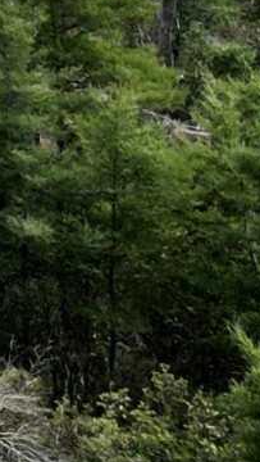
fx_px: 2728
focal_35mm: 223
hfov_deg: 4.7
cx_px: -944
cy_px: -857
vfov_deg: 8.4
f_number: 1.7
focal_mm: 6.72
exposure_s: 1/3200
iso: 100
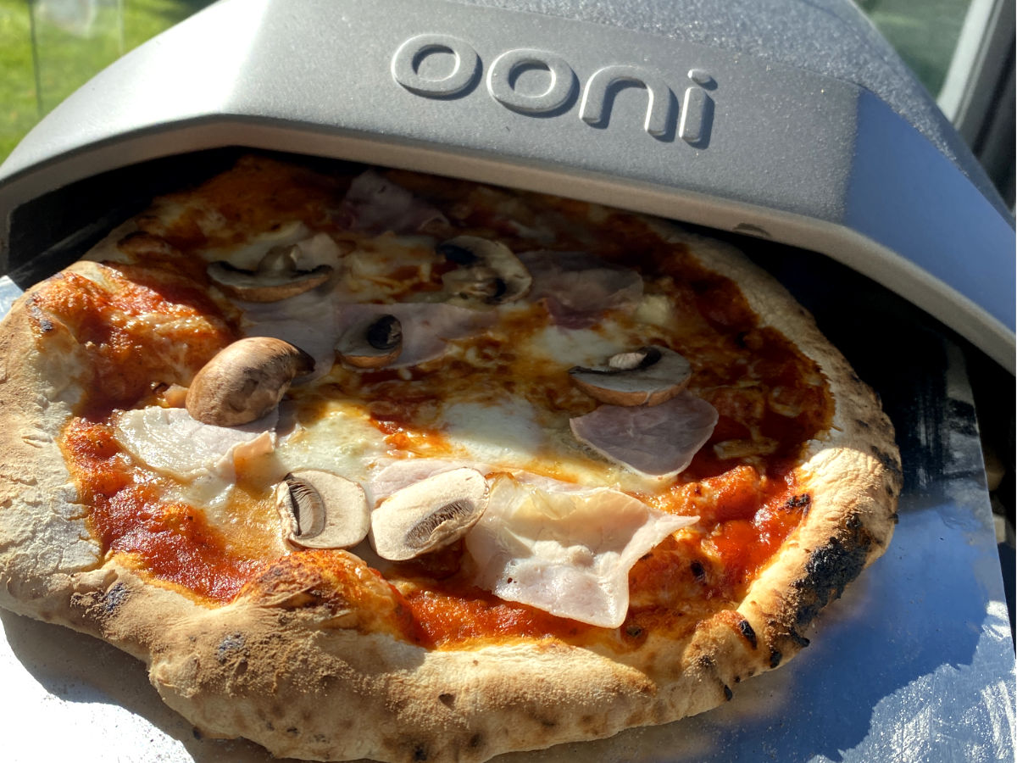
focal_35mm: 26
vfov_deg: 53.1
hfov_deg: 67.3
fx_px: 764
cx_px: 508
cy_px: 382
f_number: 1.8
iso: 32
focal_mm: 4.2
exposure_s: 1/1316
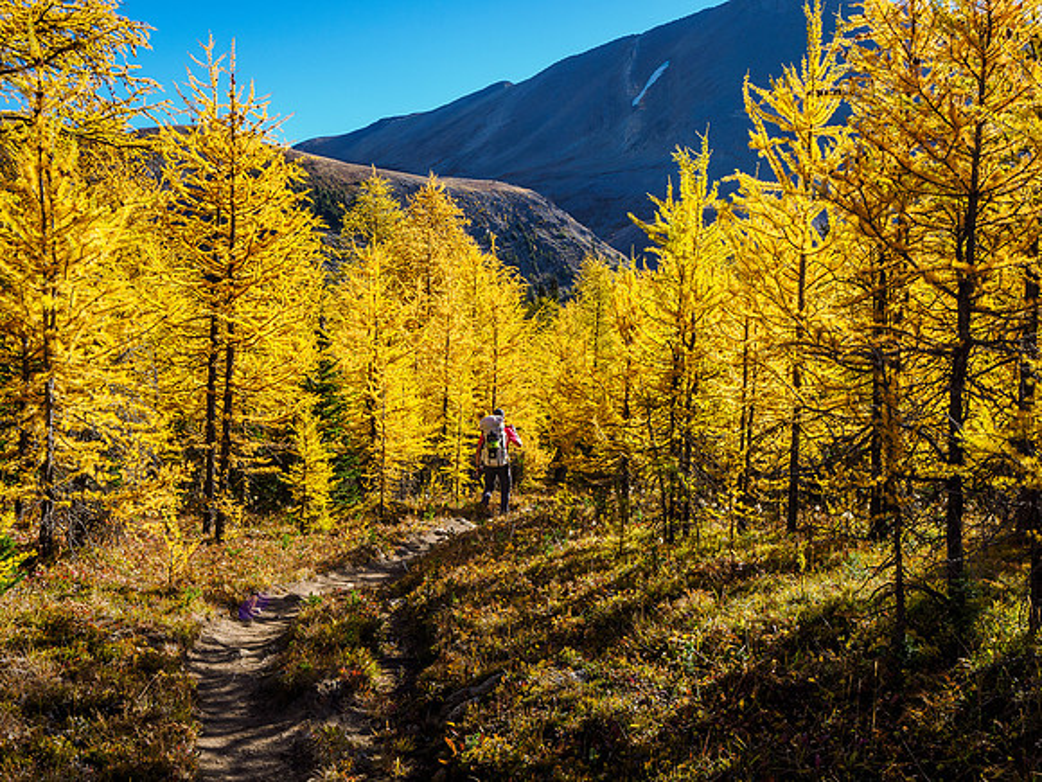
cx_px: 521
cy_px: 391
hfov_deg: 51.4
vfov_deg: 39.7
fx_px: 1084
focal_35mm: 36
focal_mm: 18
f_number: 11
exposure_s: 1/100
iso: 200
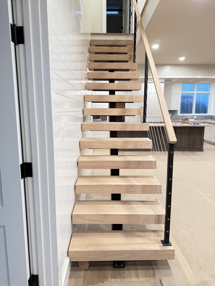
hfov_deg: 56.8
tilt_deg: -9.4
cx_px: 108
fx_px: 199
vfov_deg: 71.6
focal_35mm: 24
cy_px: 143
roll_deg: -0.7
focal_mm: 6.76
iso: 250
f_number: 1.78
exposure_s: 1/60
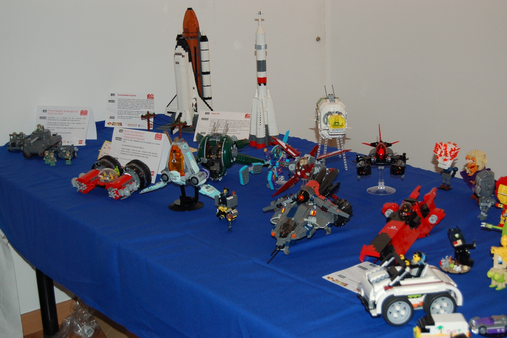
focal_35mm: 58
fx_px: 817
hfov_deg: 34.5
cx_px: 255
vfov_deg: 23.4
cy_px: 169
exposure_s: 1/60
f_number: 4.8
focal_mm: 38
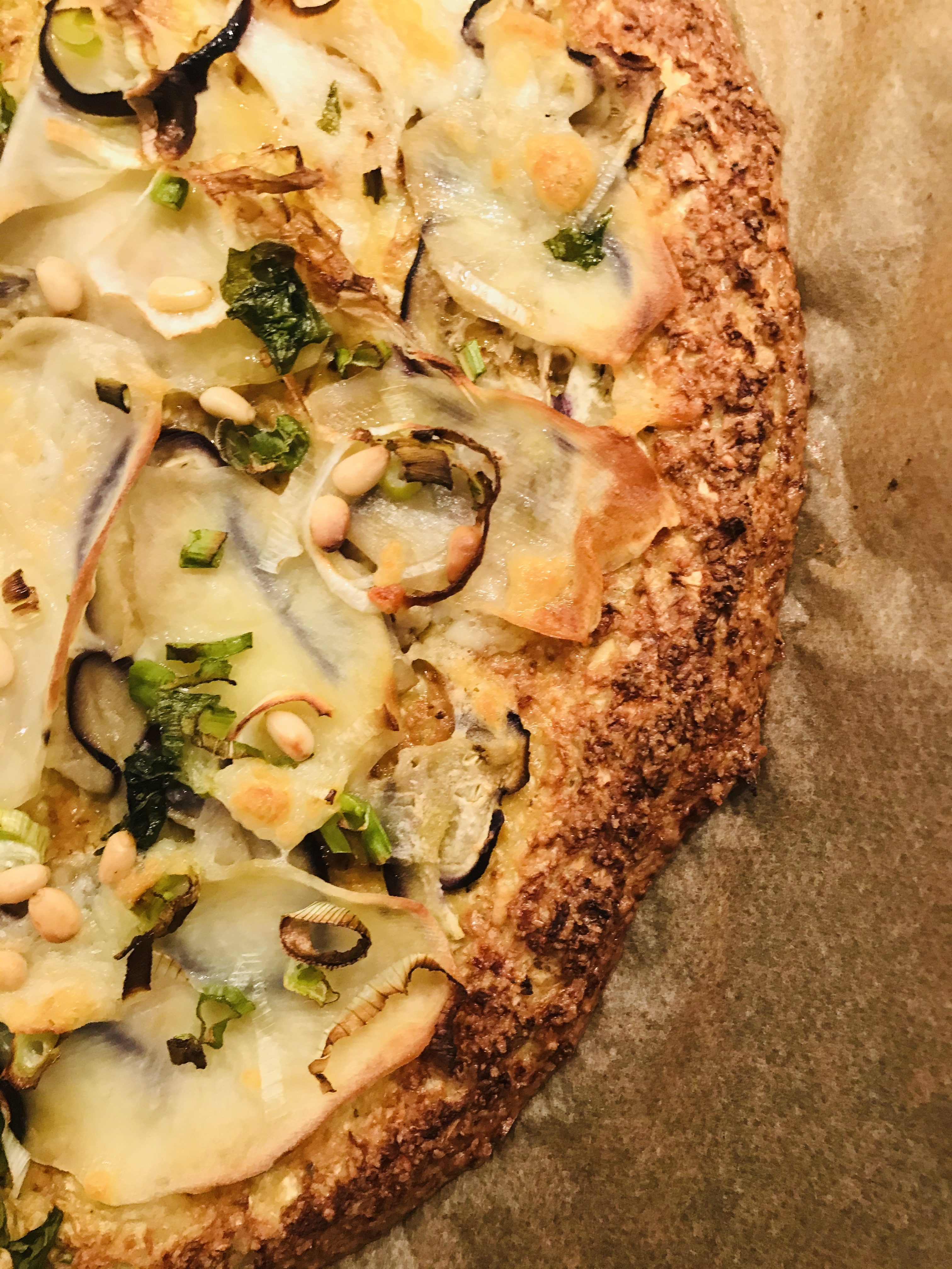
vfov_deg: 63.4
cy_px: 634
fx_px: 1027
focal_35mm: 28
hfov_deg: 49.7
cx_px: 476
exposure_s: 1/17
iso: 64
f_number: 1.8
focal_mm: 3.99
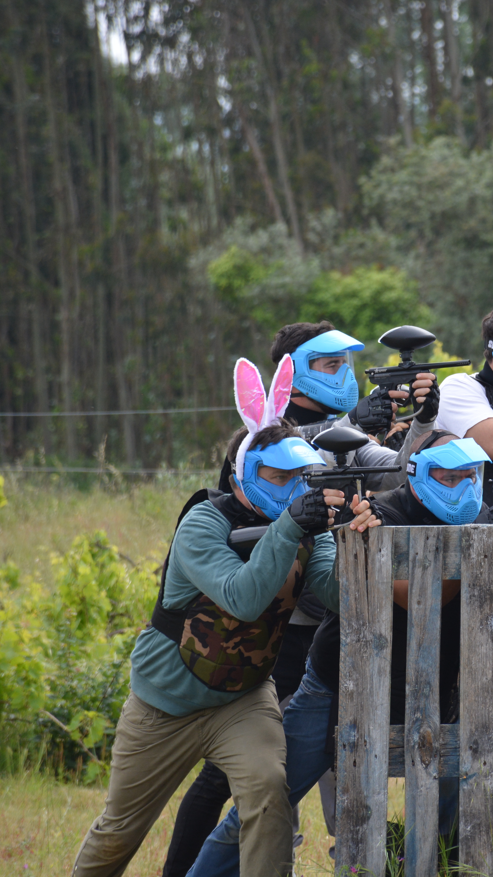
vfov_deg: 6.5
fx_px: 7692
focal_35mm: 331
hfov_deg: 3.7
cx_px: 508
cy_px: 438
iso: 280
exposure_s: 1/500
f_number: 5.6
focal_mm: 140
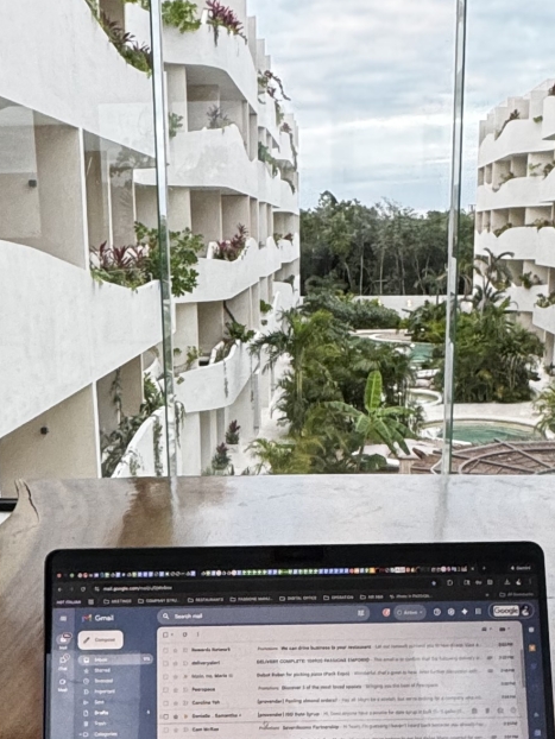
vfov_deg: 39.1
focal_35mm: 48
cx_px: 248
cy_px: 497
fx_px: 1025
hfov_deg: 30.3
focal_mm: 2.22
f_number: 2.2
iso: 160
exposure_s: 1/120
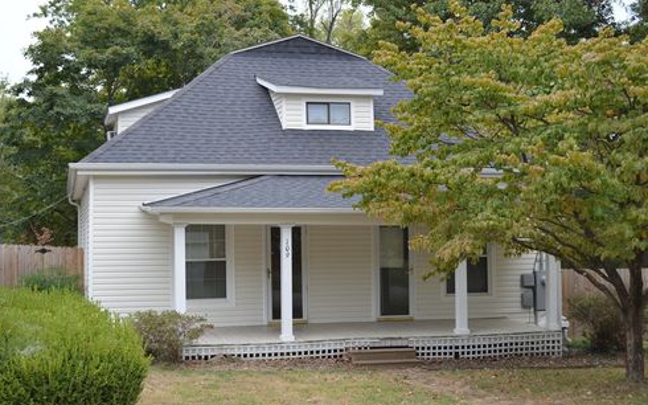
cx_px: 323
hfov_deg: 38.2
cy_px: 199
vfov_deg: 24.4
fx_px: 936
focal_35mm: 53
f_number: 5.6
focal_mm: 34
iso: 100
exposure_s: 1/160
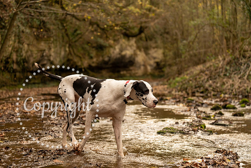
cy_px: 84
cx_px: 126
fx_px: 488
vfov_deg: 19.5
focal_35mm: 70
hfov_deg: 28.8
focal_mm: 70
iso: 320
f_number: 2.8
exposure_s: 1/800
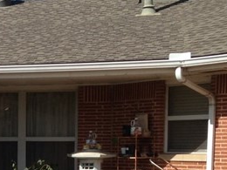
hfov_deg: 14.8
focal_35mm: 130
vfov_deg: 11.2
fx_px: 852
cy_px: 208
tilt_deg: -6.2
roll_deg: +0.2
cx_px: -25
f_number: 2.4
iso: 50
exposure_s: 1/1808
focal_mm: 4.12
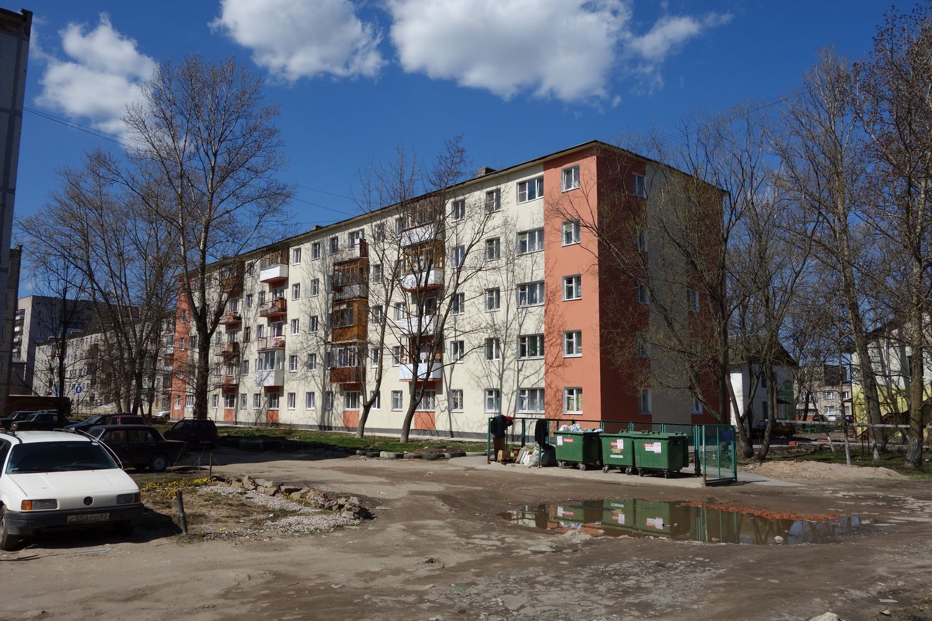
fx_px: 725
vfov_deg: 46.4
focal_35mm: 28
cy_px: 310
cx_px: 466
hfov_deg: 65.5
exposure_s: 1/800
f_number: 6.3
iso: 125
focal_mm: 10.4
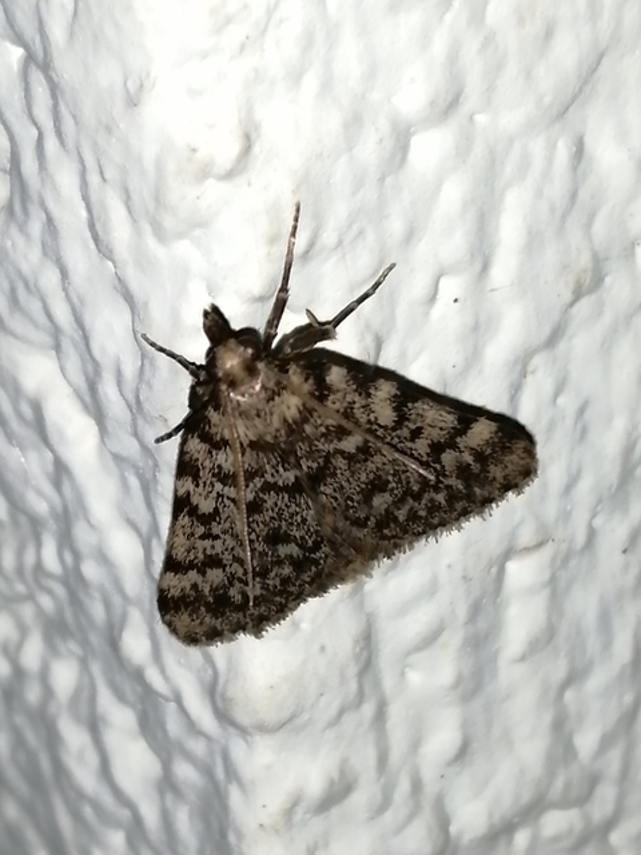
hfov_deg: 14.2
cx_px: 320
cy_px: 428
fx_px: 2568
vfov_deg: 18.9
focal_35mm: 104
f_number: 1.8
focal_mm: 3.46
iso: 100
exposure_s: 1/90
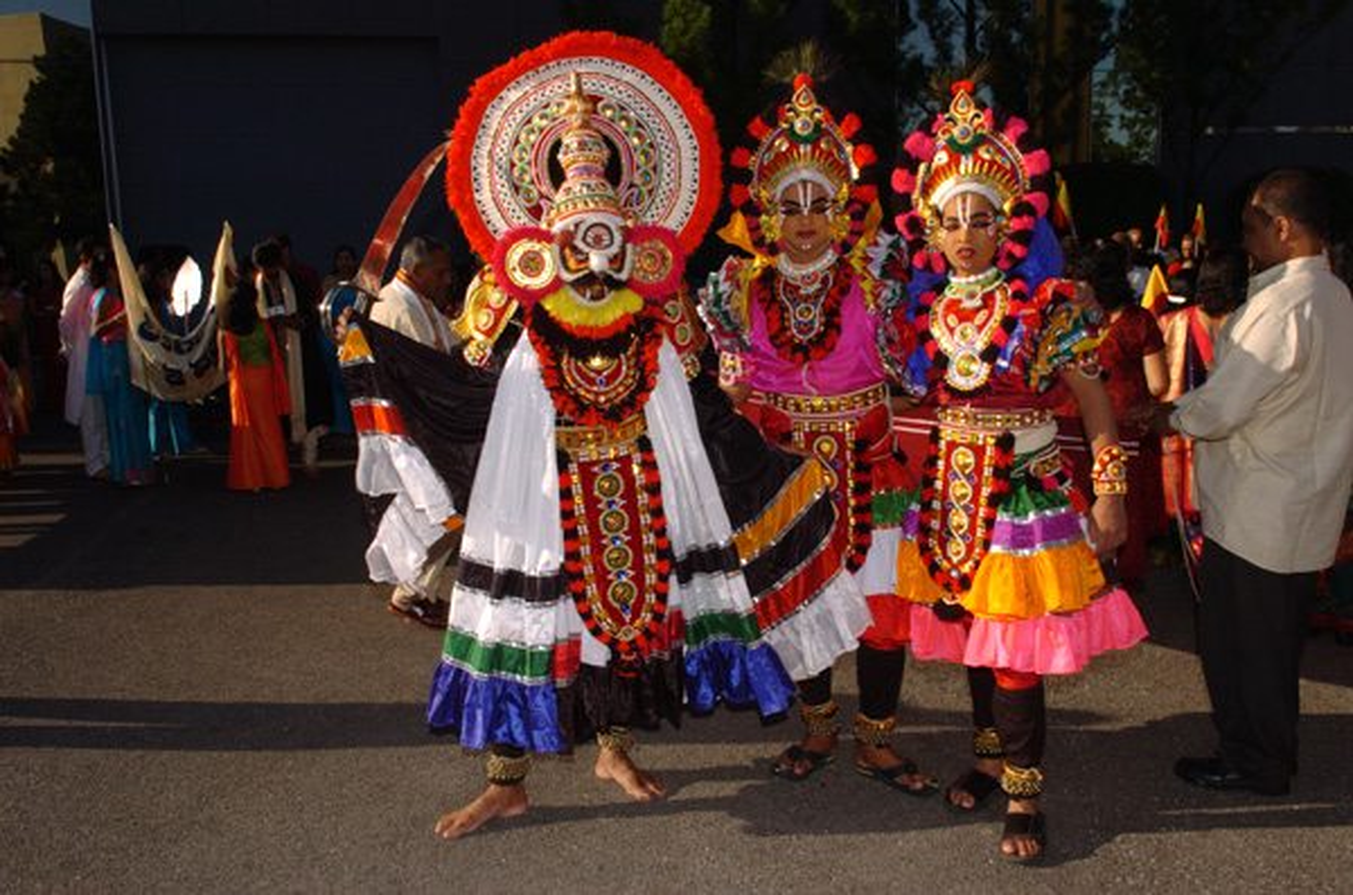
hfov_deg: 62.0
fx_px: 1125
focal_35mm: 30
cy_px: 448
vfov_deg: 43.4
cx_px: 676
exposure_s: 1/250
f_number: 9
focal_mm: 20
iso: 200
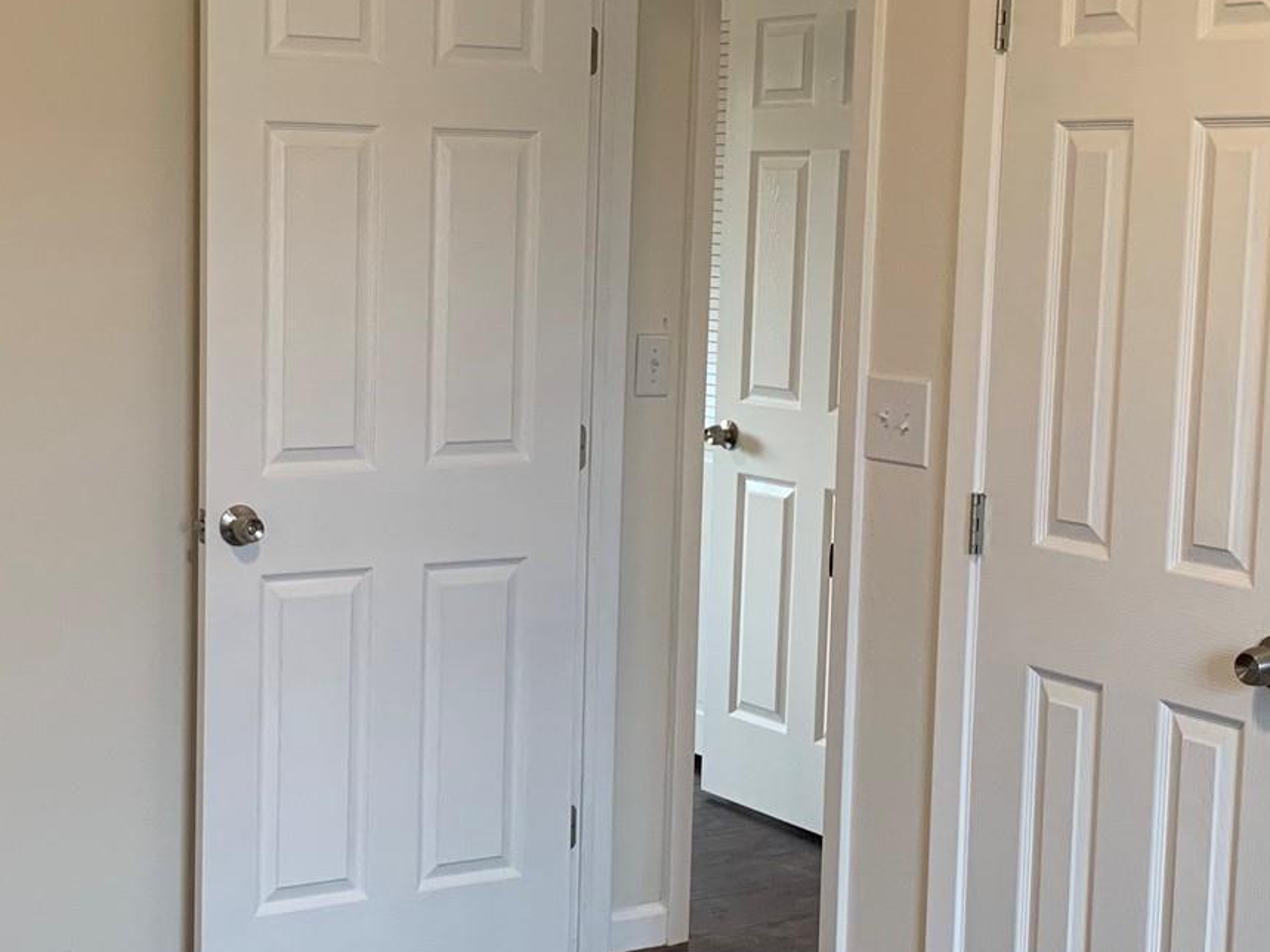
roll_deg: -1.5
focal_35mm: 62
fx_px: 2274
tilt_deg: -6.7
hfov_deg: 31.1
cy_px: 427
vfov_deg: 23.6
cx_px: 483
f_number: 1.8
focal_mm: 4.25
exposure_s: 1/60
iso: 125
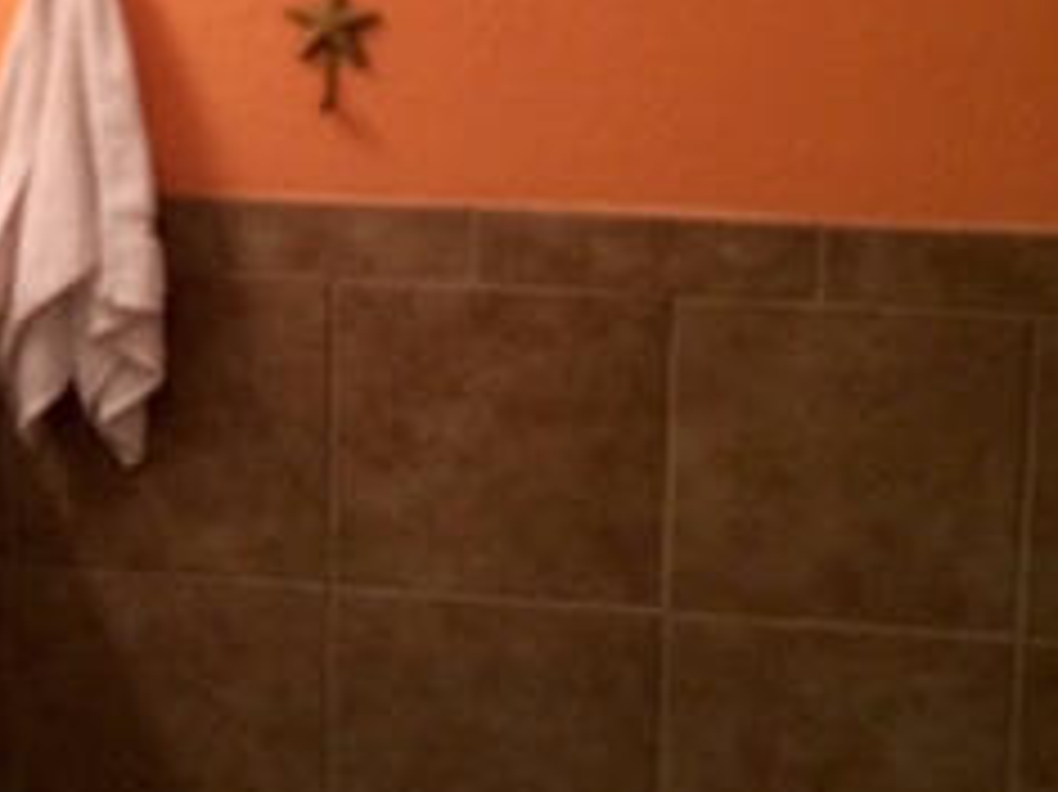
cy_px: -40
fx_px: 2413
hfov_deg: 23.5
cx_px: -41
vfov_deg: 18.1
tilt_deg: -11.0
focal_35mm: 79
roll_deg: +0.2
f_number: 2.2
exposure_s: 1/30
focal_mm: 4.15
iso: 64
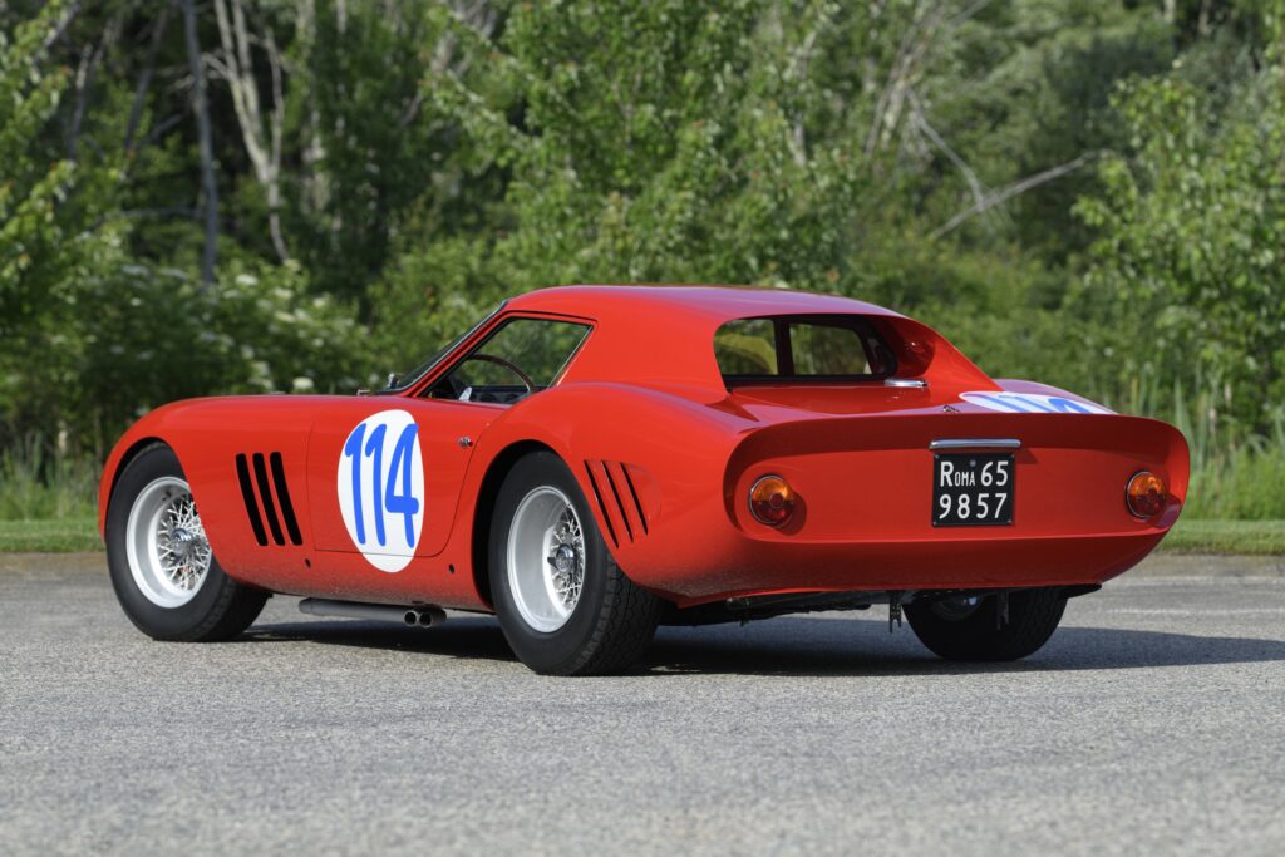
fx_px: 4996
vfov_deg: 9.8
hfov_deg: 14.7
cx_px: 625
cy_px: 417
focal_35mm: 140
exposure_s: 1/1250
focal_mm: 135
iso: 250
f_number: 4.5
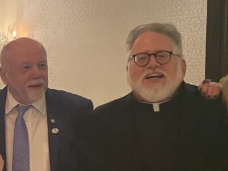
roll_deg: +0.3
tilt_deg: -4.3
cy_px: 127
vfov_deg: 17.5
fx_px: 553
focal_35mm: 84
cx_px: -1
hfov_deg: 22.4
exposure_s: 1/30
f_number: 1.8
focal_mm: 4.25
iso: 640
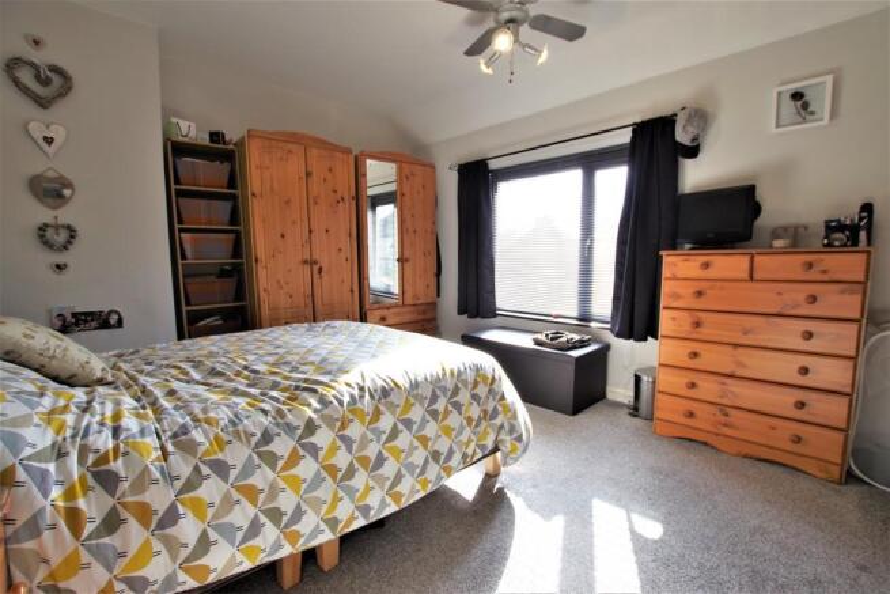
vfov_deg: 77.4
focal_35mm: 15
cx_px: 445
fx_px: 371
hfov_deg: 100.4
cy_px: 297
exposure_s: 1/60
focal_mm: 10
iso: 200
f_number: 5
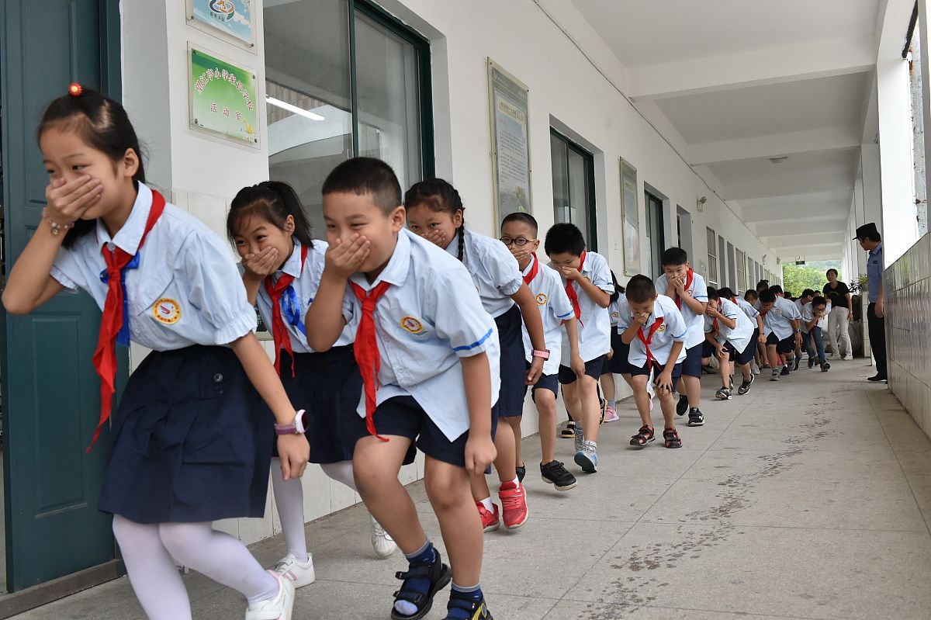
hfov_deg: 54.5
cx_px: 466
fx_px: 905
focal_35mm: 35
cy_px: 310
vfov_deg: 37.8
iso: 2500
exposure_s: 1/800
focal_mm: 35
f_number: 7.1
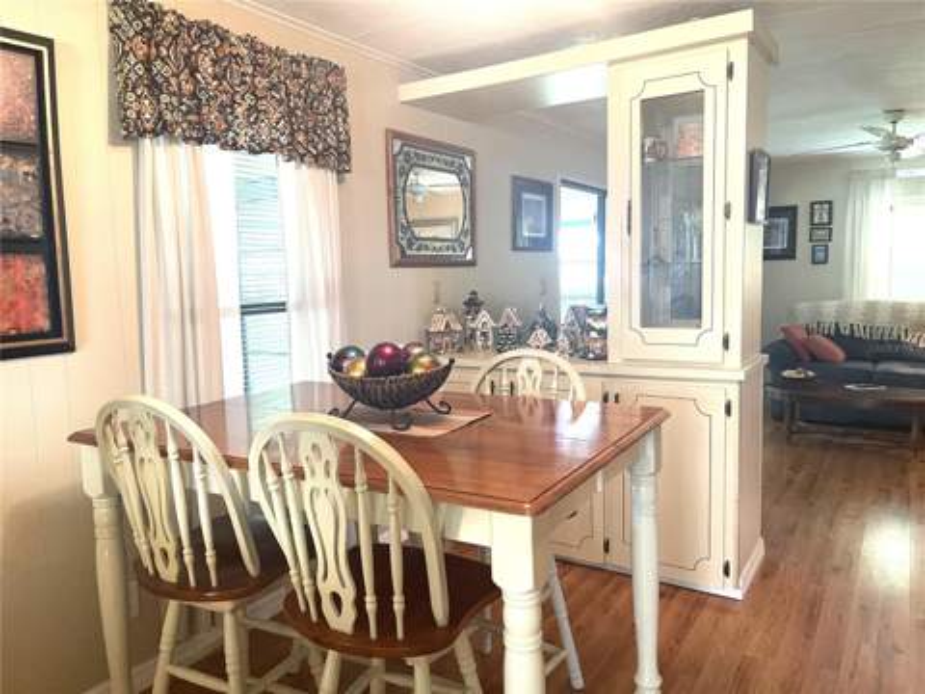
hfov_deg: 69.4
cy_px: 347
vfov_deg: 54.9
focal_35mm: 25
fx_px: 668
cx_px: 462
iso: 320
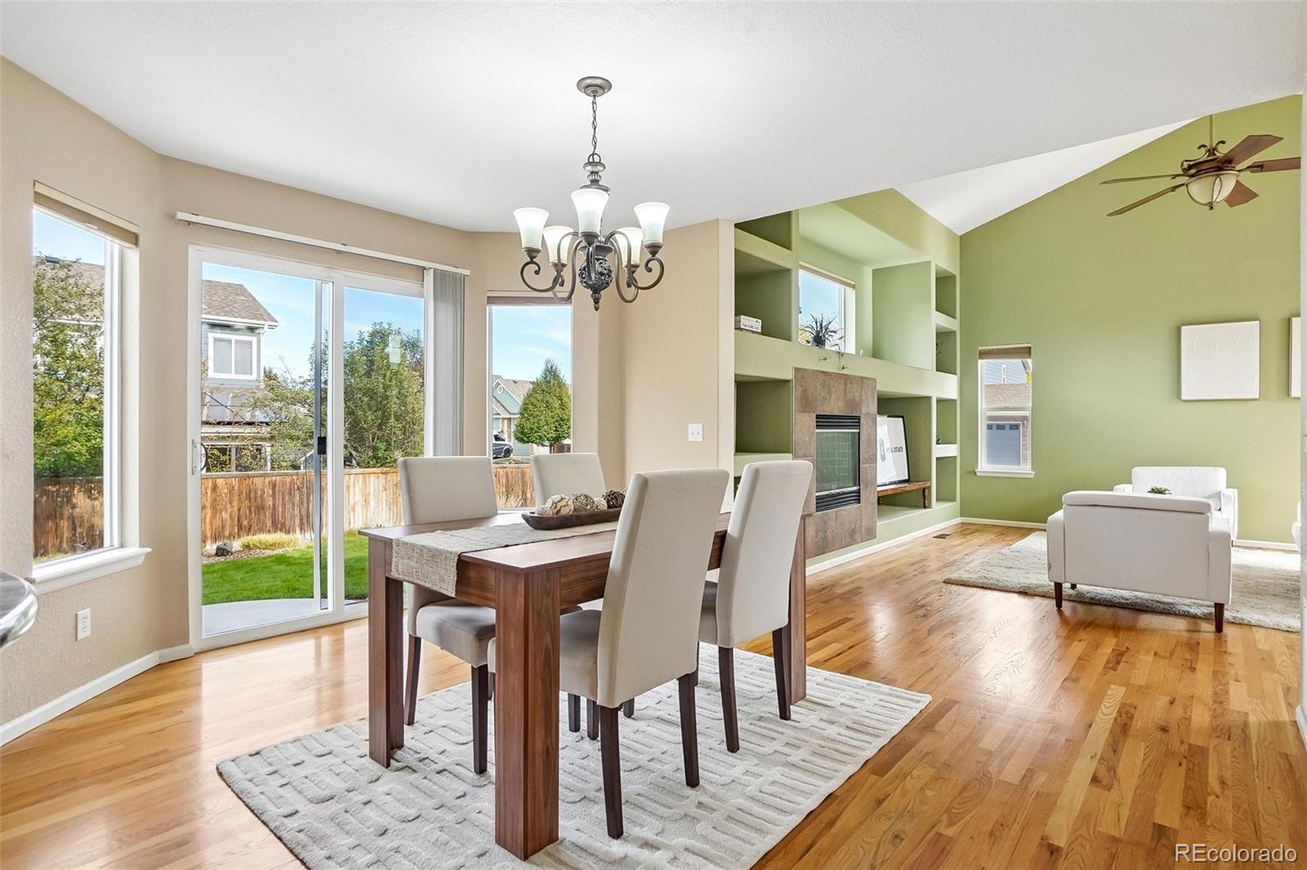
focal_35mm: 18
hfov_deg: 90.0
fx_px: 653
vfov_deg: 67.4
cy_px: 435
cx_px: 654
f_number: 8
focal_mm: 12
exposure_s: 1/30
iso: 200
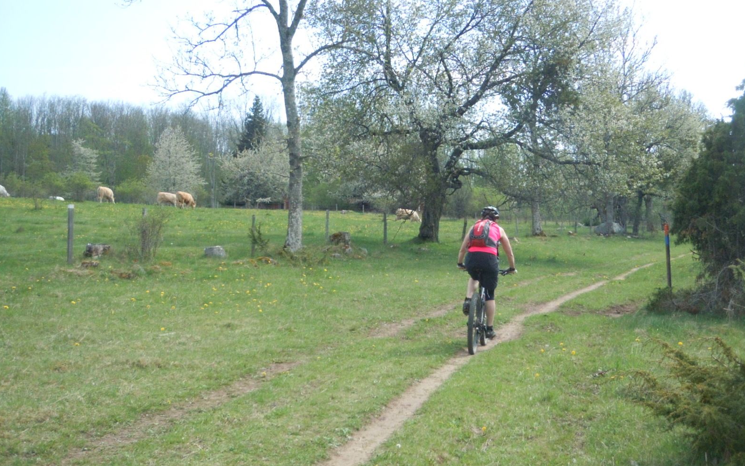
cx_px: 373
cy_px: 237
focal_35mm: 42
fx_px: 853
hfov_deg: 47.2
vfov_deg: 30.5
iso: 400
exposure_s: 1/500
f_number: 7.4
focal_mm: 7.1
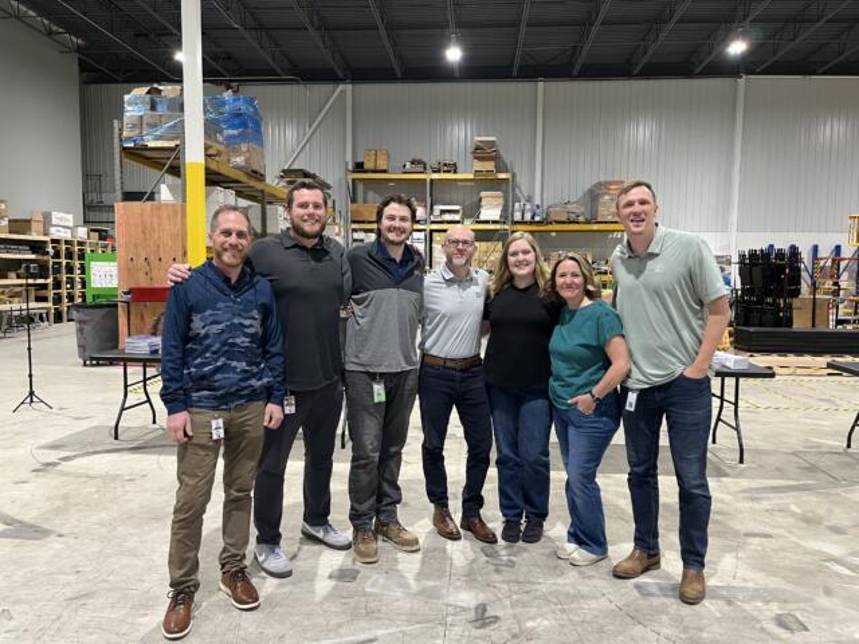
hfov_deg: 67.3
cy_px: 322
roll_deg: -1.1
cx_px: 430
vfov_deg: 53.1
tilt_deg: -5.3
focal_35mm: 26
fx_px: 645
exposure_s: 1/60
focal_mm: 5.1
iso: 250
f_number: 1.6
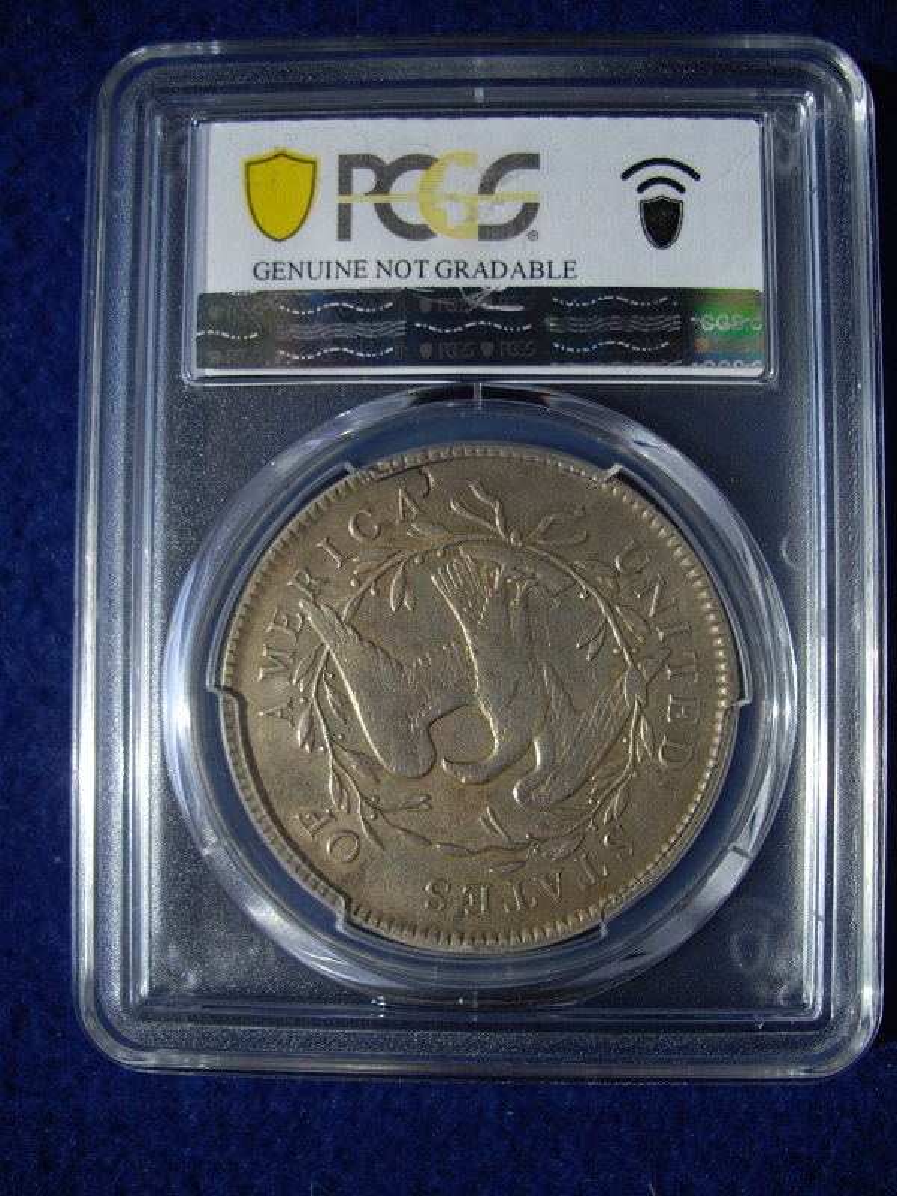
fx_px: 1313
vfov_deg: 49.0
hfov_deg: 37.7
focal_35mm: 38
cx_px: 448
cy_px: 598
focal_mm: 7.9
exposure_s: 1/1000
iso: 64
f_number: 2.8
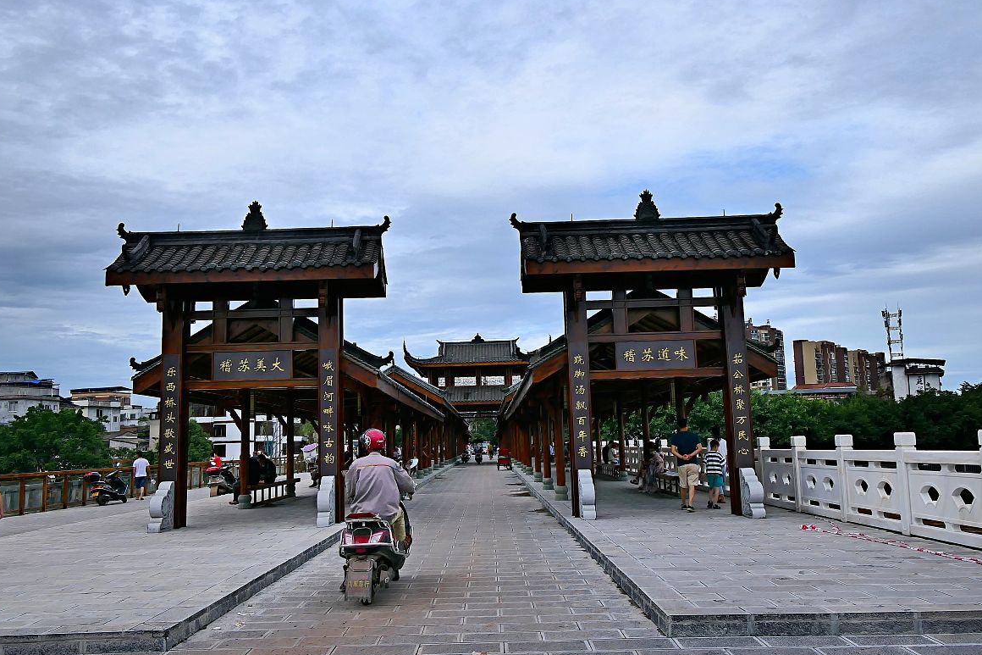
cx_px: 483
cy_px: 333
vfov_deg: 43.6
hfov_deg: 61.9
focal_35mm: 30
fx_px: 818
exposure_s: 1/500
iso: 125
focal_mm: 10.7
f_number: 5.6
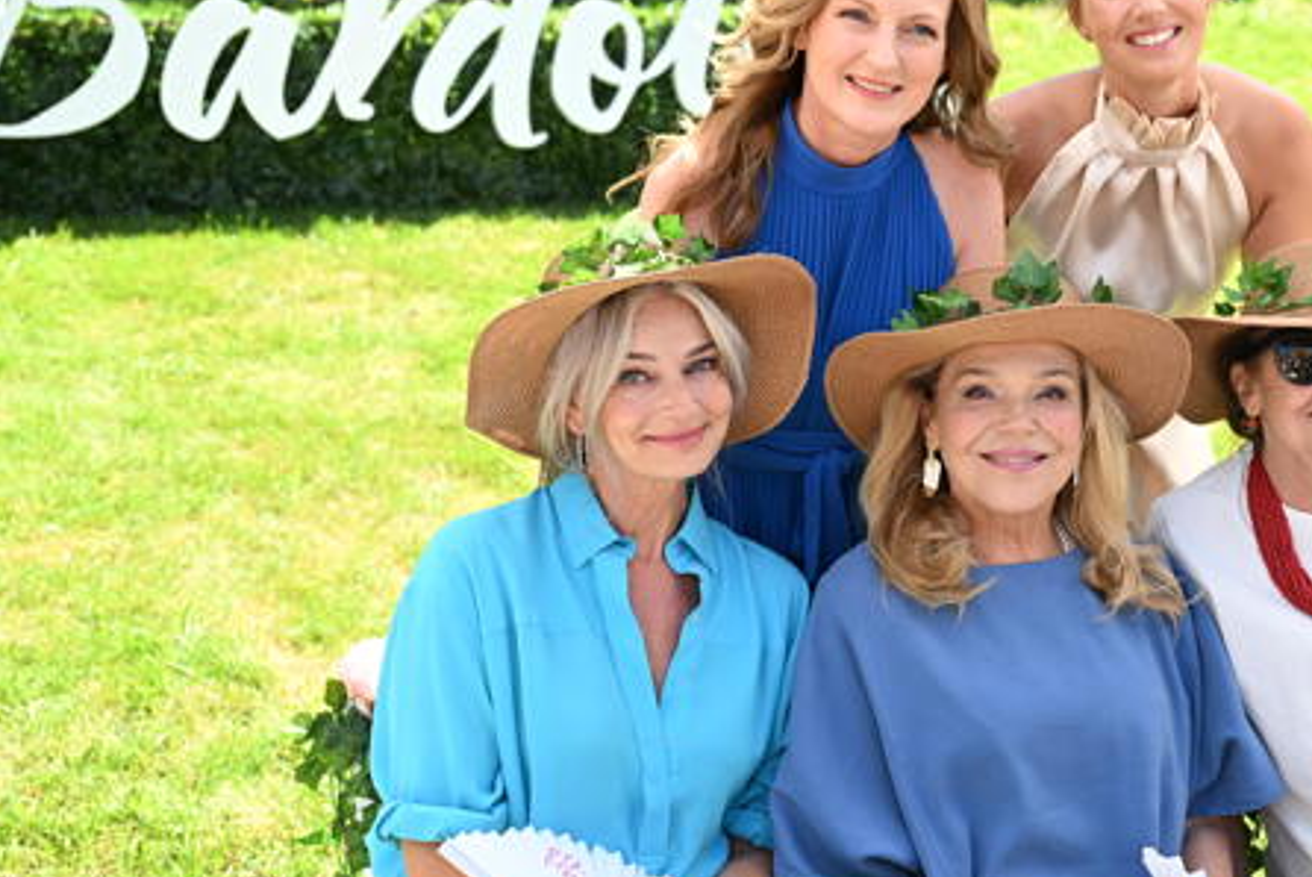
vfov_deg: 26.1
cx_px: 824
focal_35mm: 52
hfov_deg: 38.1
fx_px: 1888
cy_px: 468
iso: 400
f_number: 3.5
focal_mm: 33.5
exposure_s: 1/800
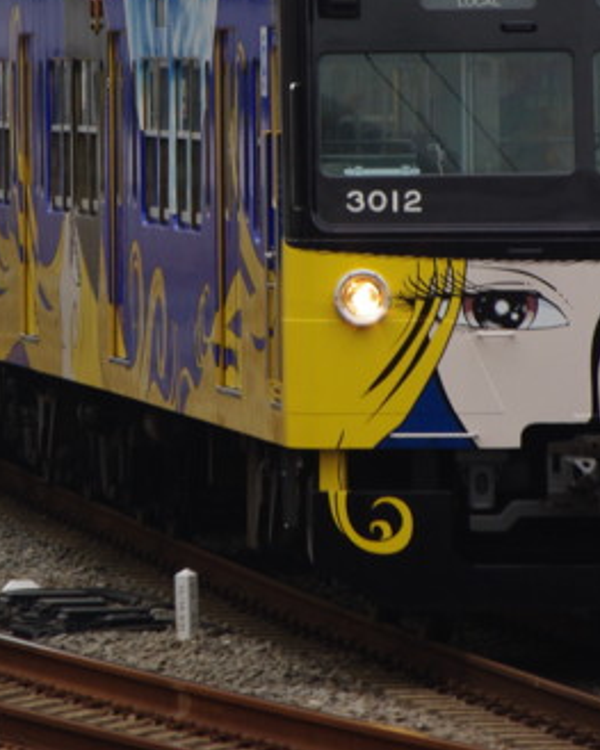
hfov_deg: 2.5
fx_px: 13724
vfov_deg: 3.1
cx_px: 137
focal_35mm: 618
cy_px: 157
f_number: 11
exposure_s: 1/125
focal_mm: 180
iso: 200
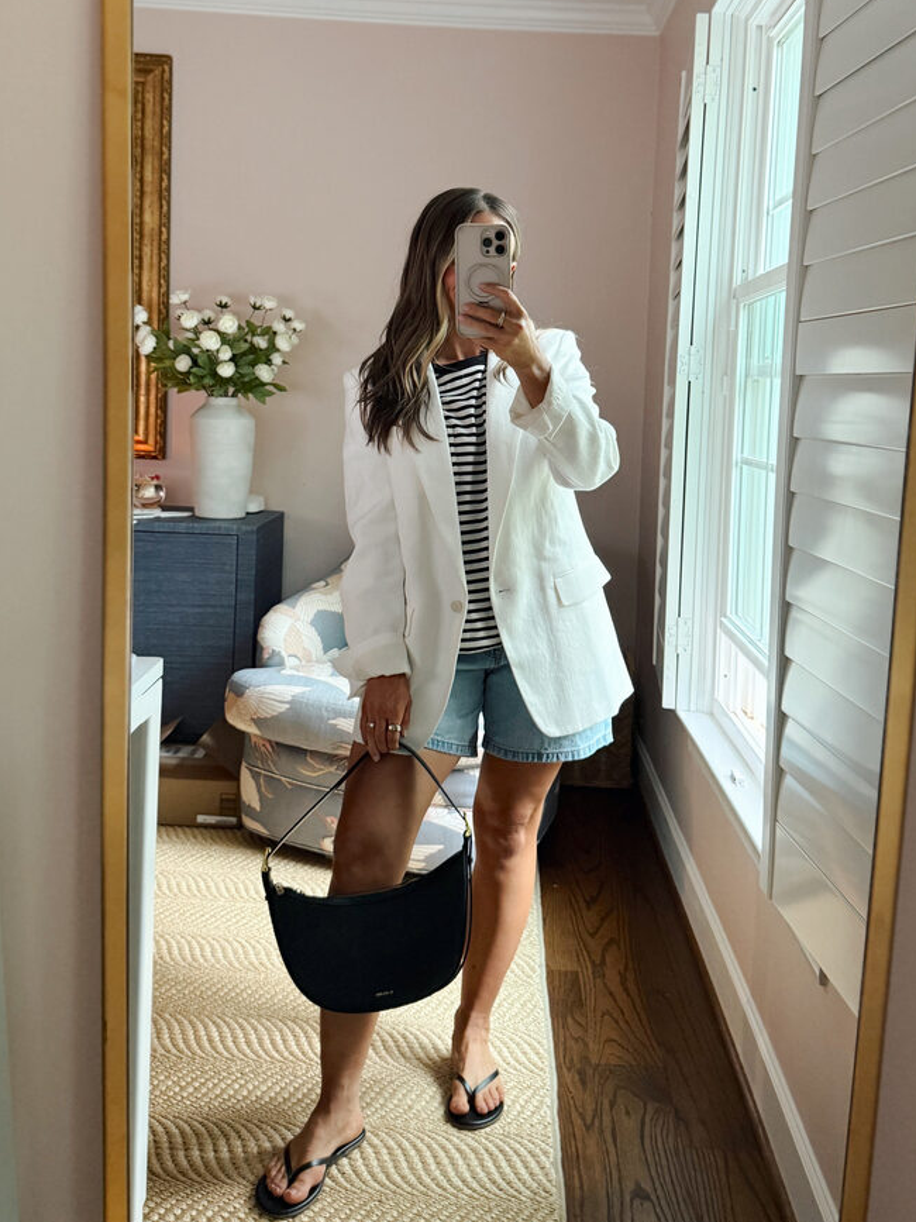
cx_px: 495
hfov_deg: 53.0
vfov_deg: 67.3
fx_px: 918
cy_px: 597
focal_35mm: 26
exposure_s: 1/60
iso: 320
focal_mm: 6.76
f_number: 1.78
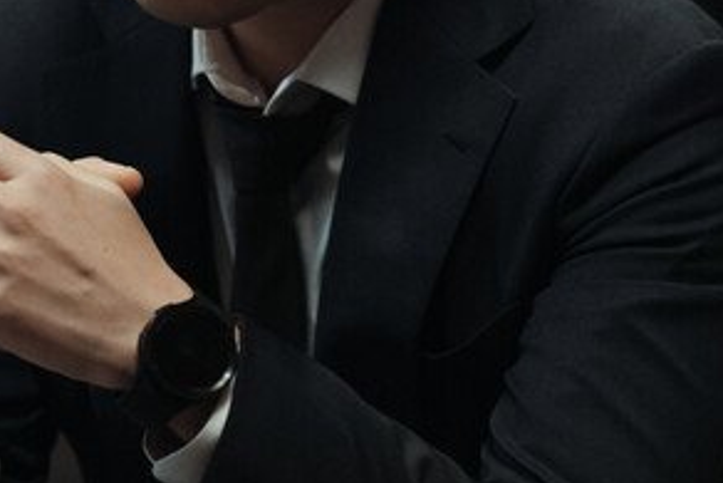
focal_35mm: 351
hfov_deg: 5.9
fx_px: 7052
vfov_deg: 3.9
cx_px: 421
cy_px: 92
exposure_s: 1/100
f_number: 3.2
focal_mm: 114
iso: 3200
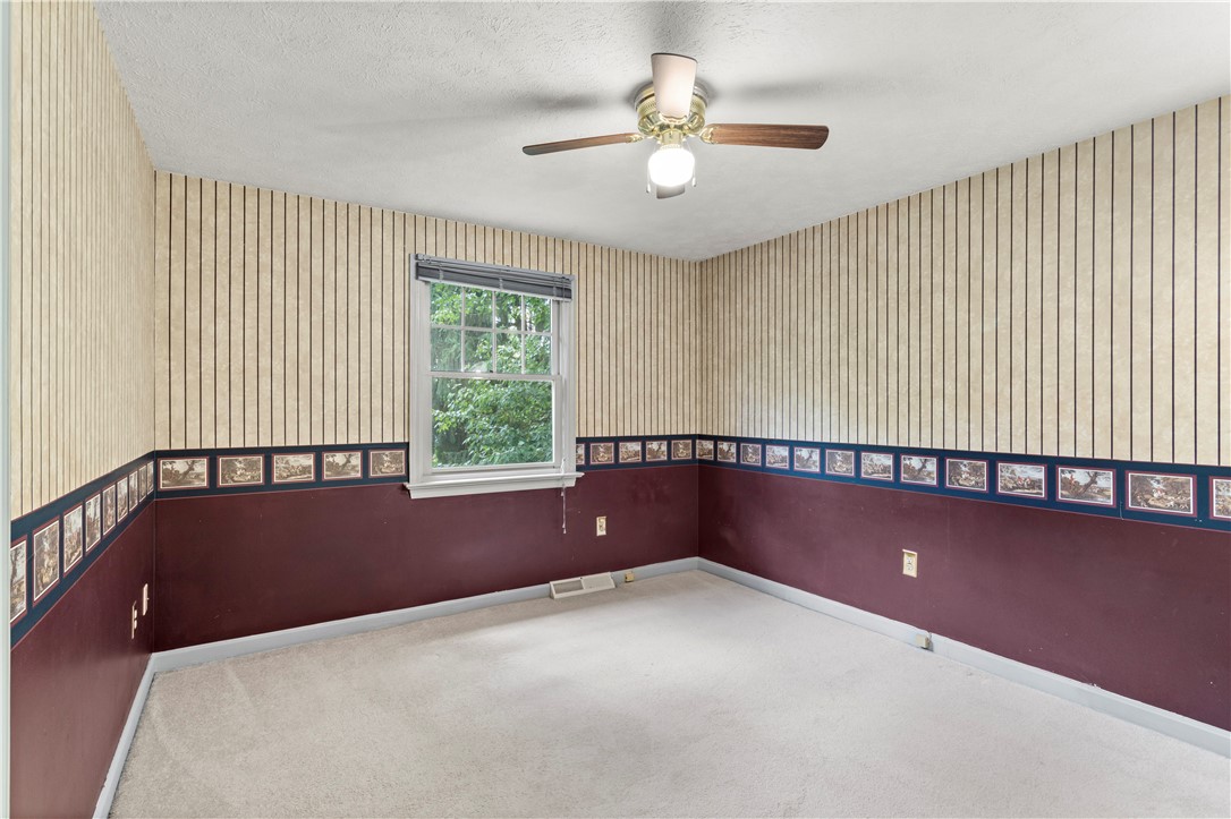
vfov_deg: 70.4
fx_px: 581
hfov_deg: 93.3
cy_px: 410
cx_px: 616
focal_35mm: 17
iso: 400
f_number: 10
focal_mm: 17
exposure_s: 1.6
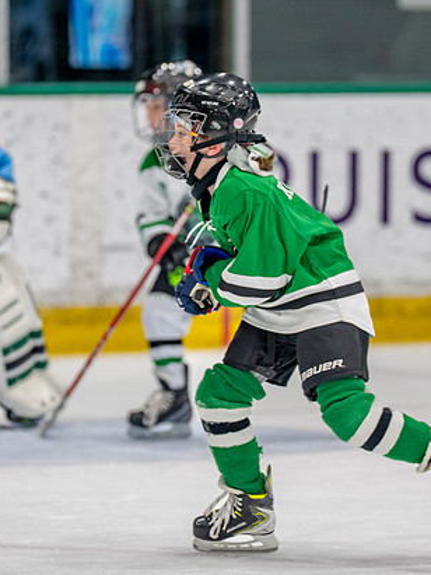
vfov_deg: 4.7
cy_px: 233
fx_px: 7076
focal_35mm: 426
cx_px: 238
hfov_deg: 3.5
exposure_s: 1/1250
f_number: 2.8
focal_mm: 200
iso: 1000
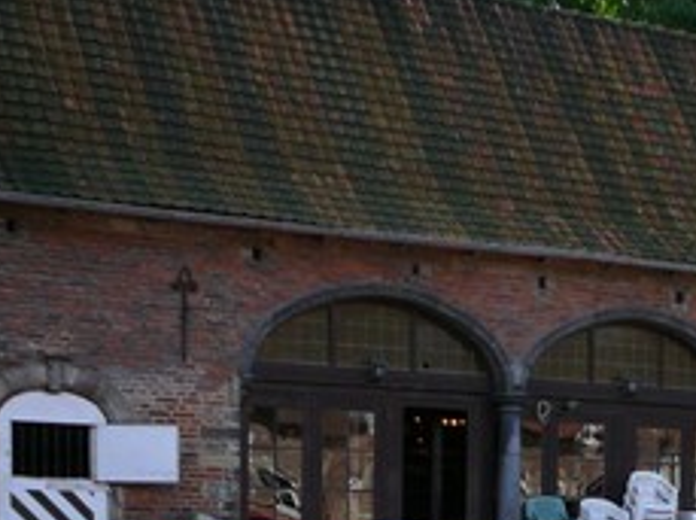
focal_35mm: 98
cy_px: 660
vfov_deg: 14.5
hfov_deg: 18.5
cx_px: 924
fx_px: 1967
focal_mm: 5.2
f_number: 2.8
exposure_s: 1/400
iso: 80
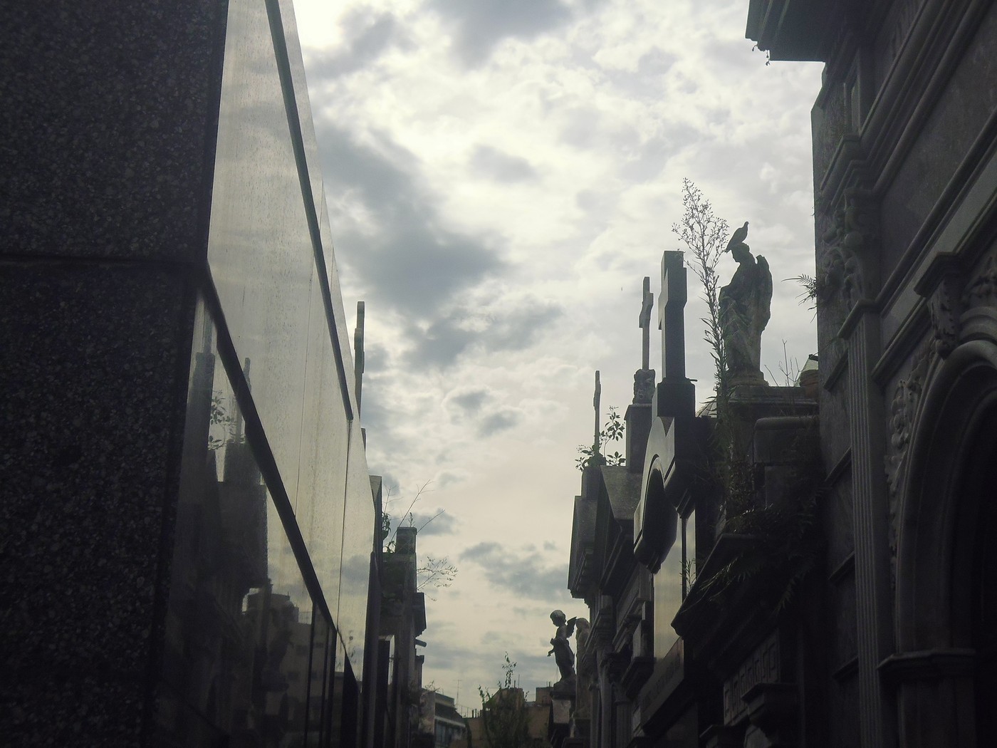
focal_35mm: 60
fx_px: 1728
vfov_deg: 24.4
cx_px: 498
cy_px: 374
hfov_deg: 32.2
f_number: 14
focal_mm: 10.6
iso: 160
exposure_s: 1/200
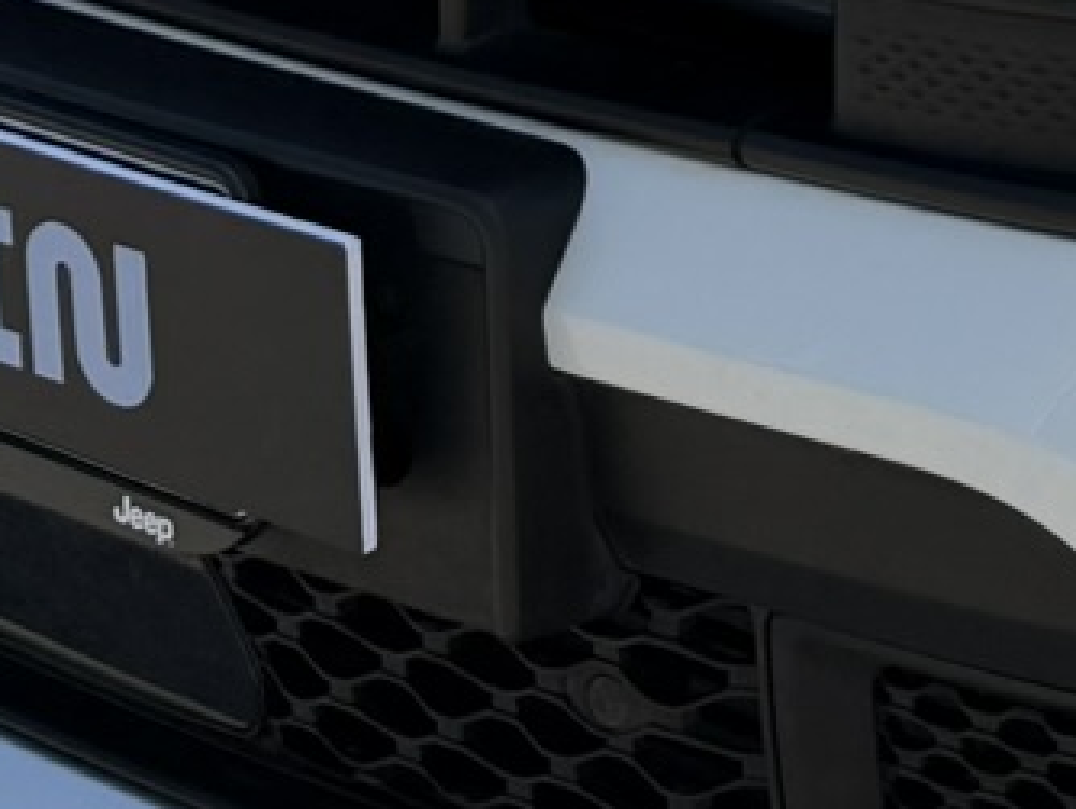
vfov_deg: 9.4
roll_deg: -3.4
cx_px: 1959
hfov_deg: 12.3
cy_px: -841
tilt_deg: -6.2
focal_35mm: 147
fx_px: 4573
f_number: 1.78
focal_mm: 6.76
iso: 80
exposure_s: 1/7353
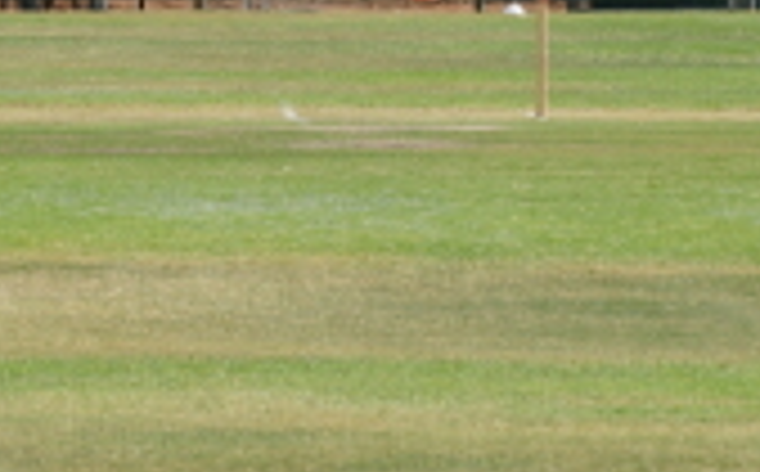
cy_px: -67
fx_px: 14619
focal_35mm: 707
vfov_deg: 1.8
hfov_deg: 3.0
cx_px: -171
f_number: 8
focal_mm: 130
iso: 200
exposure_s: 1/640
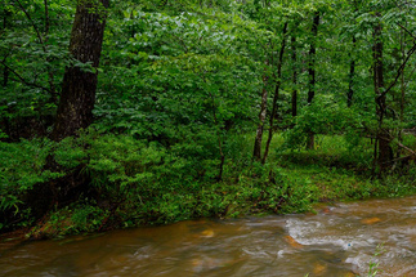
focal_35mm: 26
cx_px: 310
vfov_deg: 49.5
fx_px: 300
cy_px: 133
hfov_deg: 65.3
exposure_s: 1/20
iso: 800
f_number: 4
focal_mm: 14
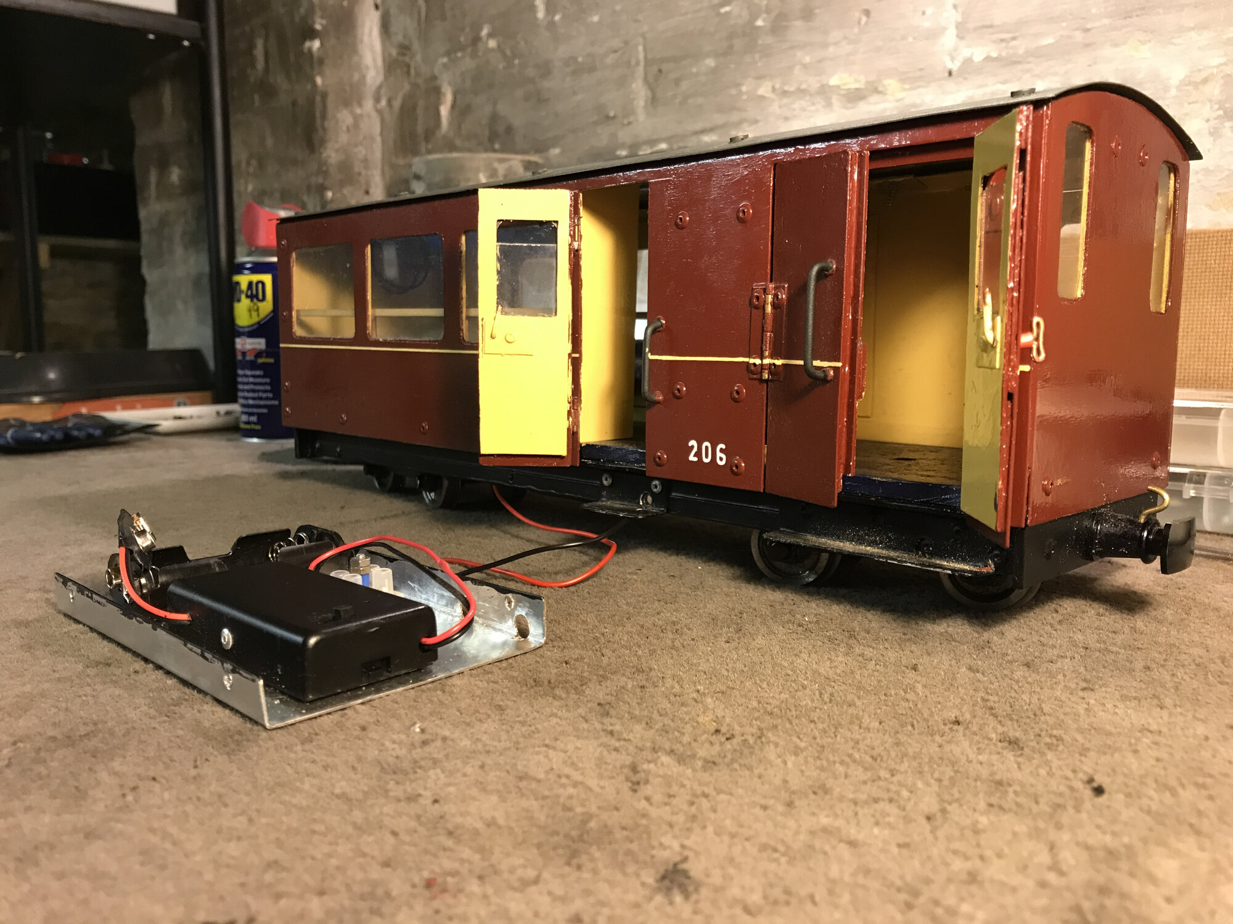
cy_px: 462
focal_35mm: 28
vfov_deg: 49.7
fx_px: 997
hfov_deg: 63.4
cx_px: 616
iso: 64
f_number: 1.8
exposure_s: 1/17
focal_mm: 3.99
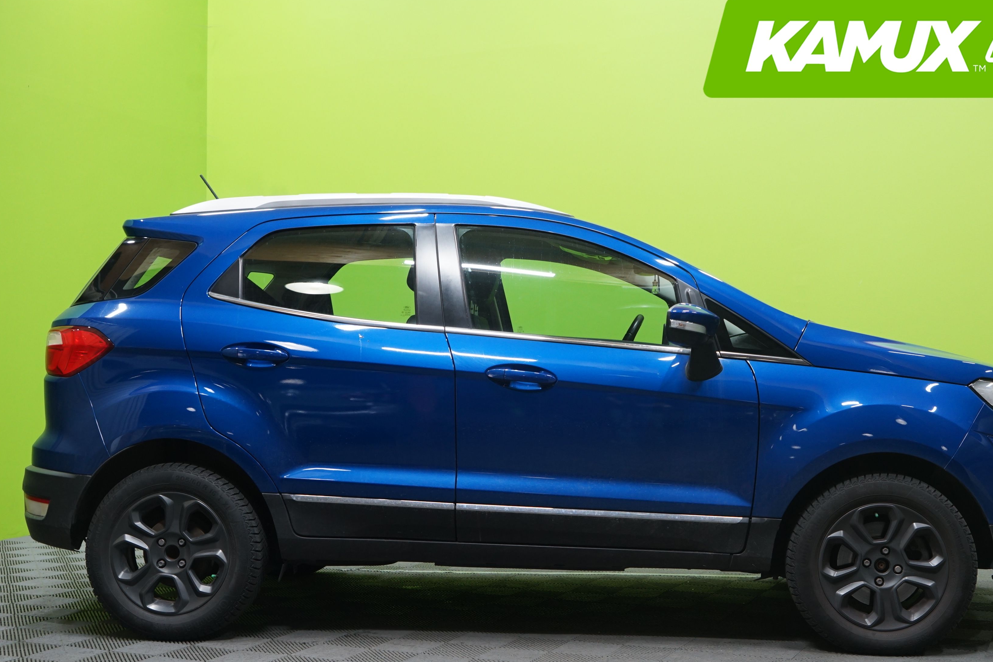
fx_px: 1324
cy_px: 354
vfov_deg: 28.1
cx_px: 553
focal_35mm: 48
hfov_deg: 41.1
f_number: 5.6
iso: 800
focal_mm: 40
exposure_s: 1/20
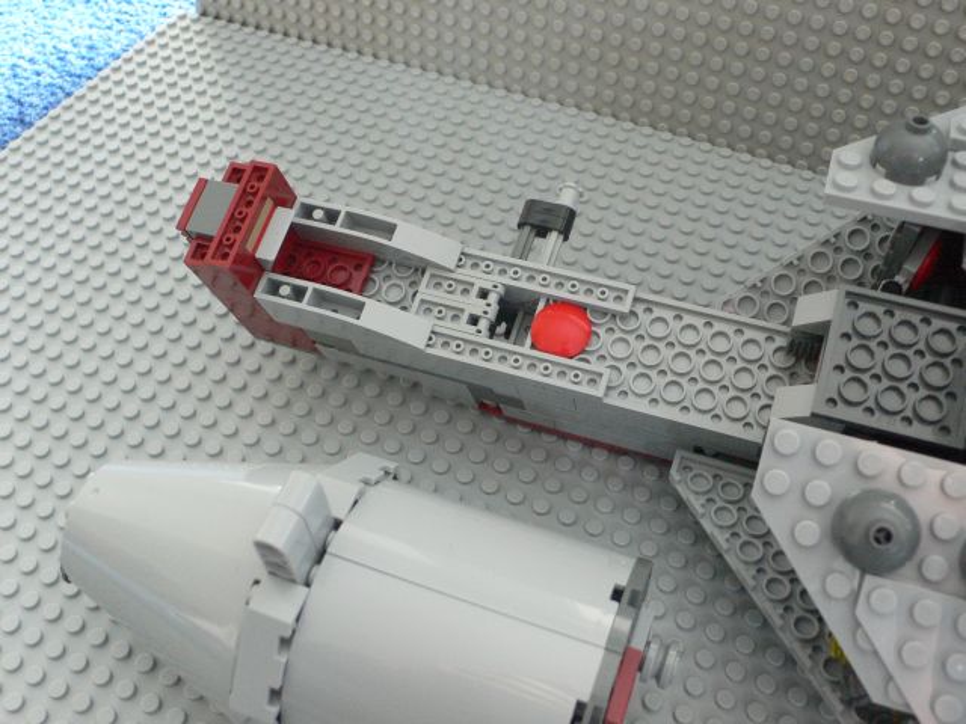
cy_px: 362
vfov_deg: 41.8
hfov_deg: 54.0
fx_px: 949
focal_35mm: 34
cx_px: 483
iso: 200
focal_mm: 6.3
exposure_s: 1/13
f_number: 2.8
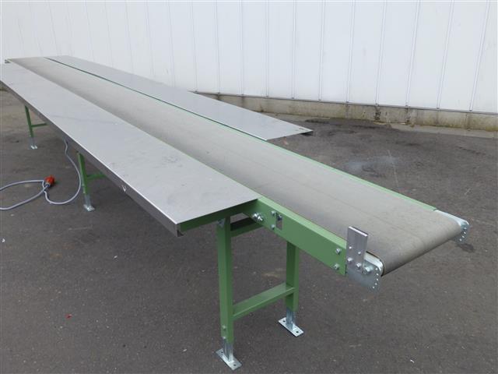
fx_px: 432
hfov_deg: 60.0
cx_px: 249
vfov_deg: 46.8
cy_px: 187
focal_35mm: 30
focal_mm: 5.4
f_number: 3.6
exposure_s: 1/100
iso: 100
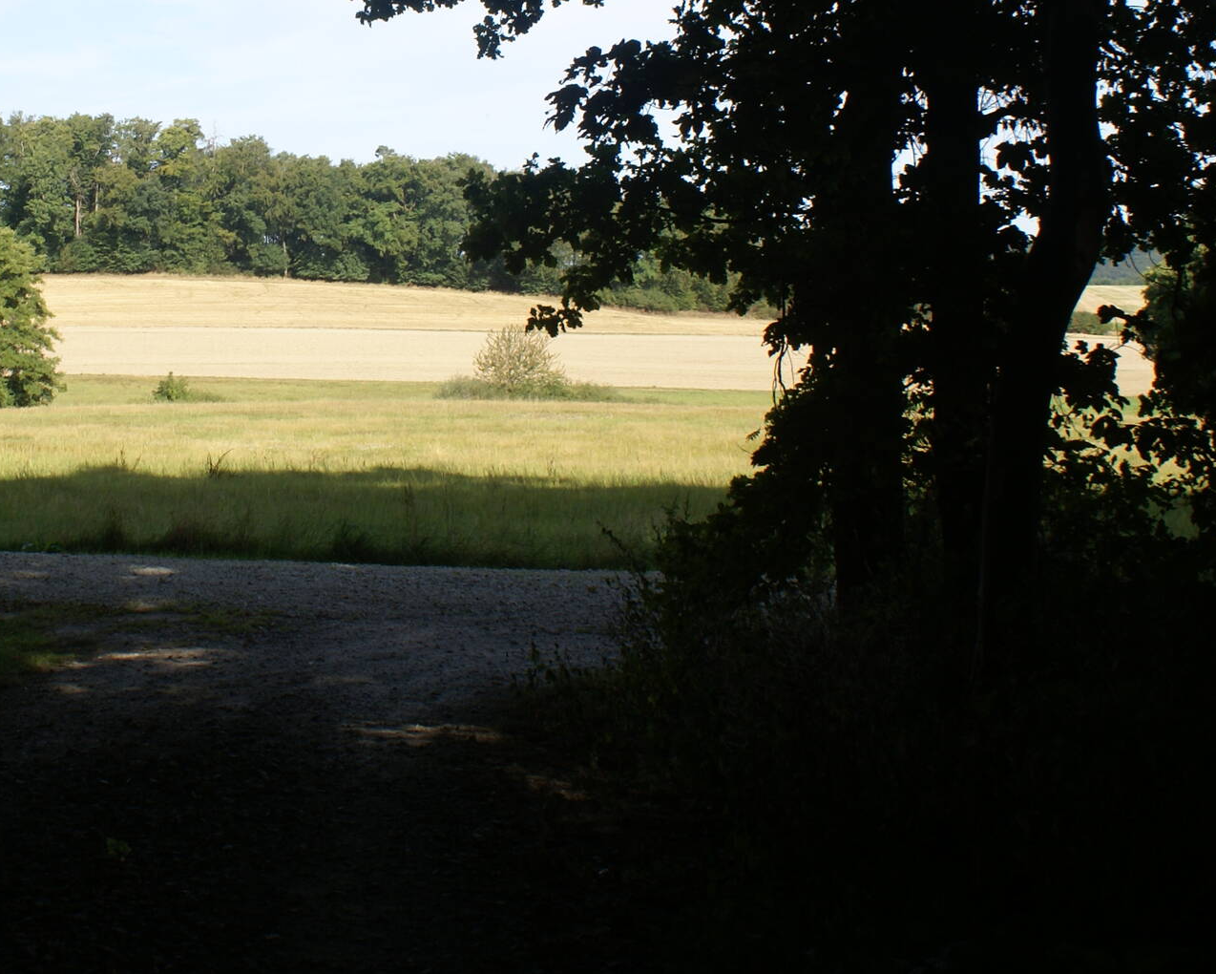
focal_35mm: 62
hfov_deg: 29.8
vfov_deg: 24.3
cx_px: 243
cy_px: 218
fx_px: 2232
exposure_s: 1/100
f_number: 10
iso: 100
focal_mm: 22
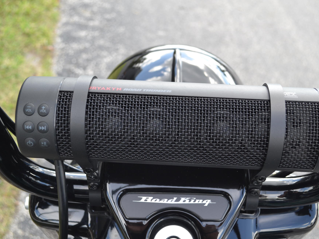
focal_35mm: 53
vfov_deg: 27.5
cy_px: 121
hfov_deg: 36.1
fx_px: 488
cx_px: 173
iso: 250
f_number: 5.6
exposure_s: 1/125
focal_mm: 32
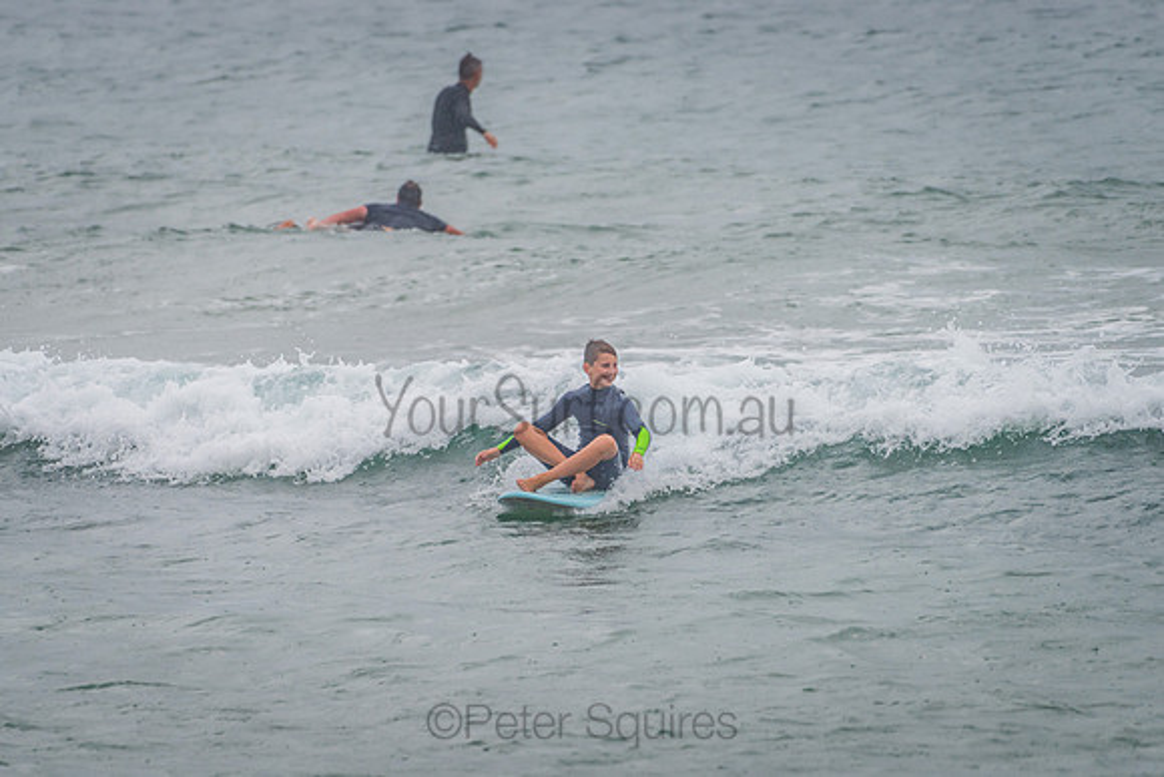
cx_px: 544
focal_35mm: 611
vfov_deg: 2.3
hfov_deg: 3.4
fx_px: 19749
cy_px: 435
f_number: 5.6
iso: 250
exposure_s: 1/320
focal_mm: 500
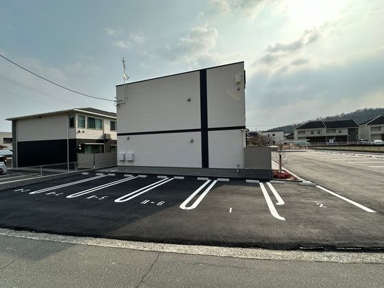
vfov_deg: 85.7
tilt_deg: +1.1
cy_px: 144
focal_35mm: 14
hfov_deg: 102.1
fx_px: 155
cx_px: 192
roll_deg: +1.3
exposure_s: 1/1435
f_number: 2.2
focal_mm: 2.22
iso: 50
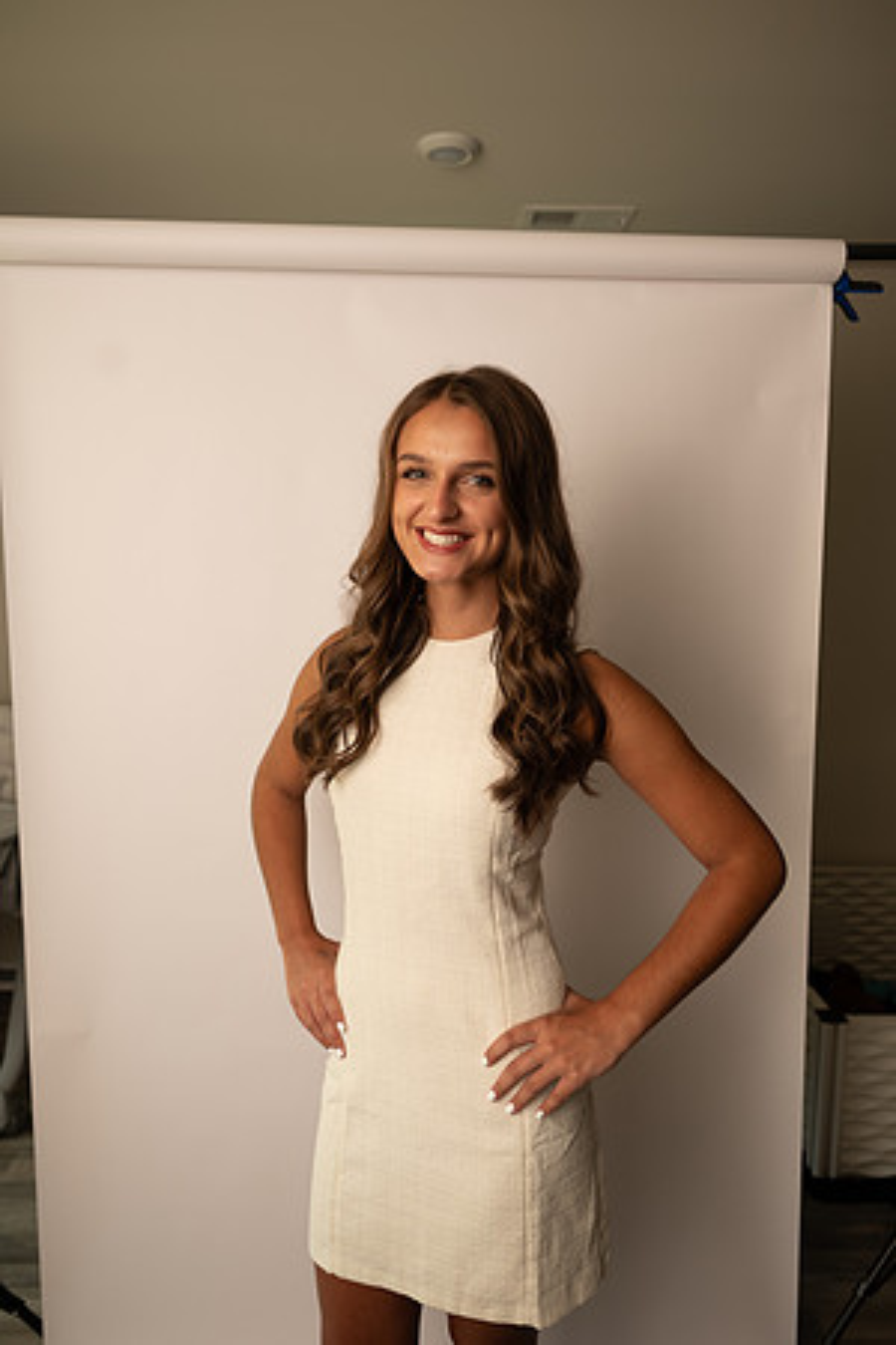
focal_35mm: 24
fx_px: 896
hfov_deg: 53.1
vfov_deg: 73.7
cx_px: 448
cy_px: 672
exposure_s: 1/160
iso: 100
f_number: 3.2
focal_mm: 24
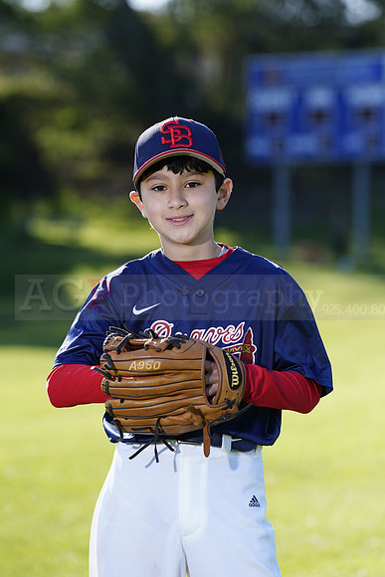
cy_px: 288
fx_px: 3014
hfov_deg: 7.3
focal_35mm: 188
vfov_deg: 10.9
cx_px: 192
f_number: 5
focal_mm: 188
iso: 100
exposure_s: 1/250
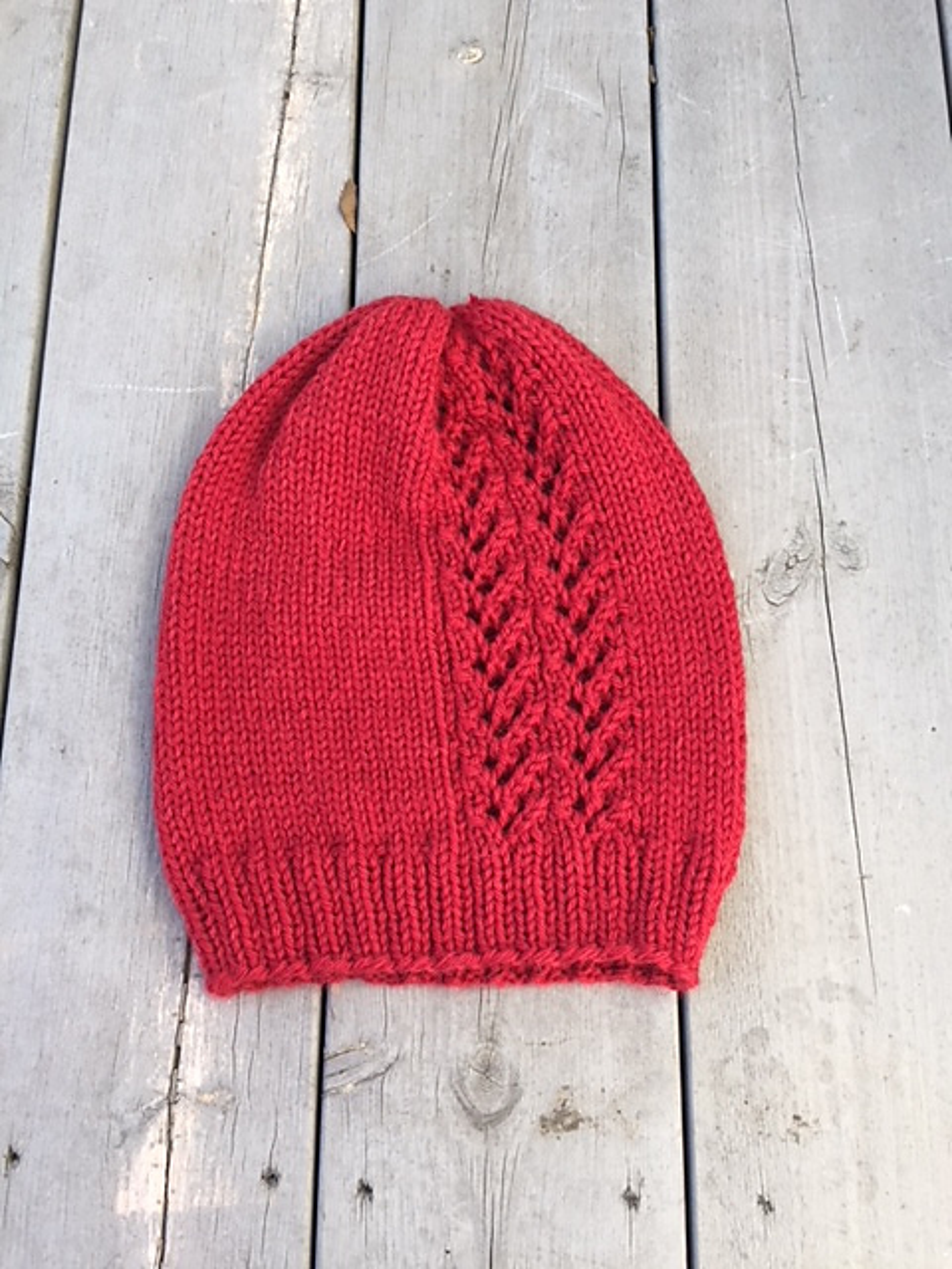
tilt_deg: -76.9
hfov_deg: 48.2
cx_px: 476
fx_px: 1063
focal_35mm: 29
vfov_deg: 61.7
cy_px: 634
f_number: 2.2
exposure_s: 1/147
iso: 32
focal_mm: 4.15
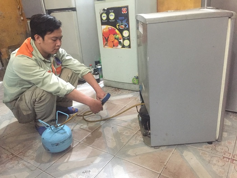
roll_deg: +4.6
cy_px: 89
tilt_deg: -21.0
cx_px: 118
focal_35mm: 29
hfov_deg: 61.7
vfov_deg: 48.2
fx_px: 199
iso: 400
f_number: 2.2
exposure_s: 1/17
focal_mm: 4.15
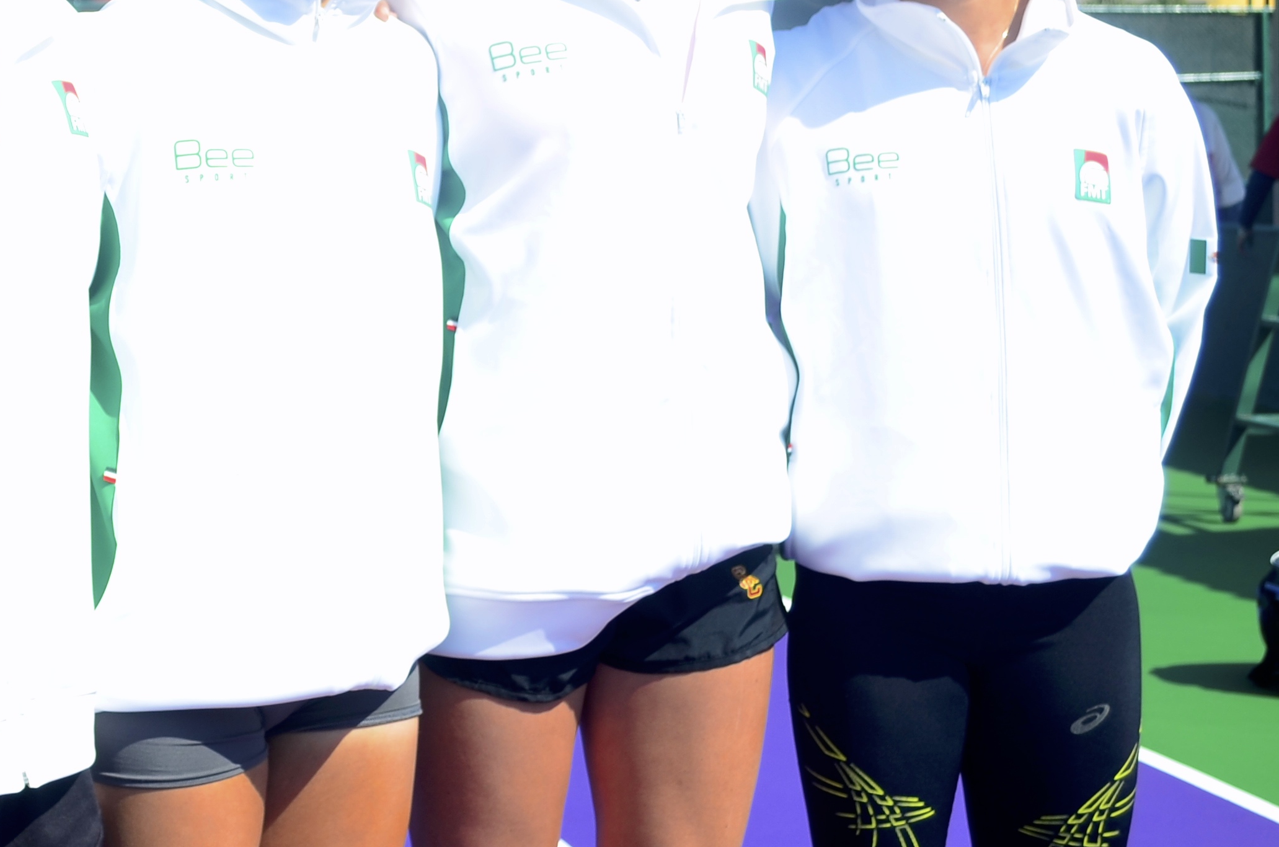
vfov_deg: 15.6
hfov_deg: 23.0
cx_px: 91
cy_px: 78
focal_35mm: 86
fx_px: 3049
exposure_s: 1/500
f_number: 4
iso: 100
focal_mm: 24
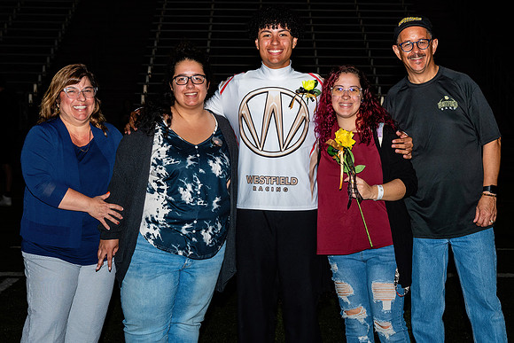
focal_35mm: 79
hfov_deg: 25.7
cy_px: 160
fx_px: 1124
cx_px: 290
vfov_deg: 17.3
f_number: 5
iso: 320
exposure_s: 1/200
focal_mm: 40
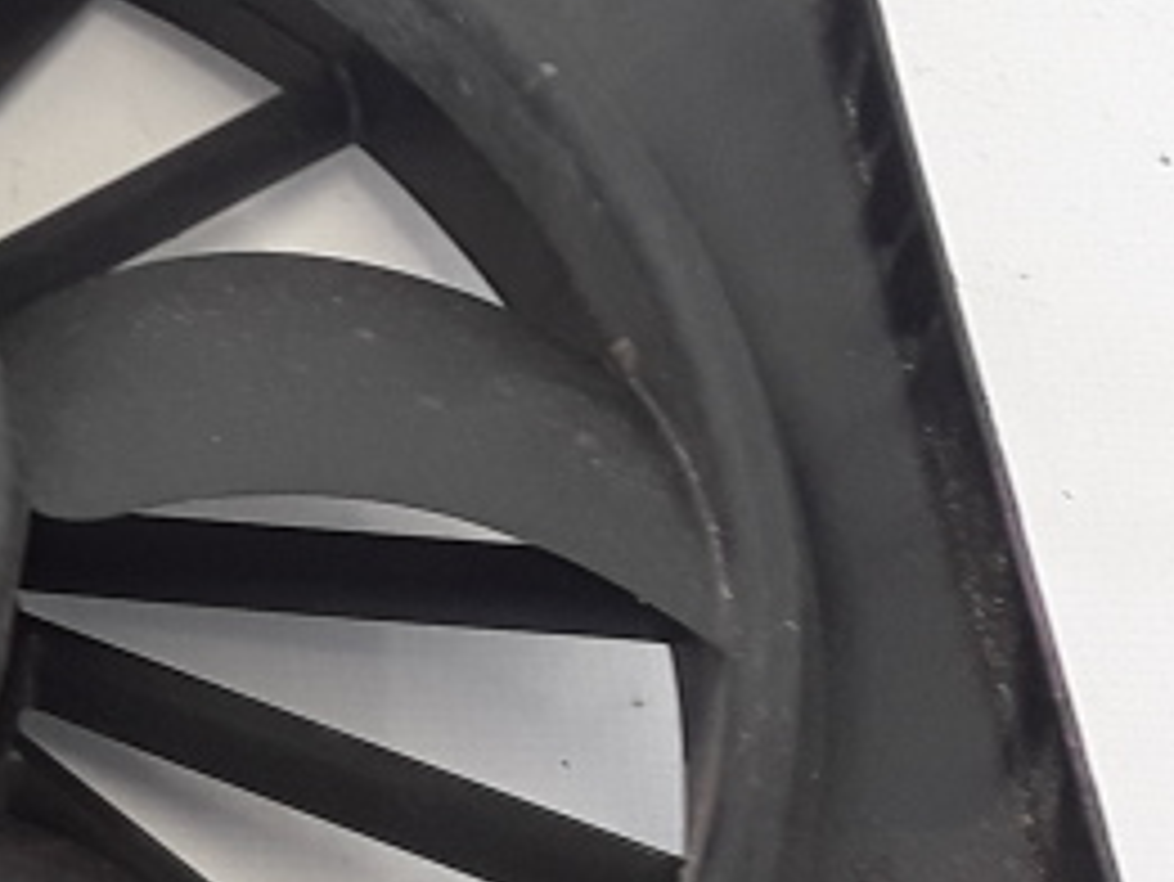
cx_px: -378
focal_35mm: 106
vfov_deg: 13.9
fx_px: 3597
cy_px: 598
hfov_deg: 17.3
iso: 40
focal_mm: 2.91
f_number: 1.9
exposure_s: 1/33
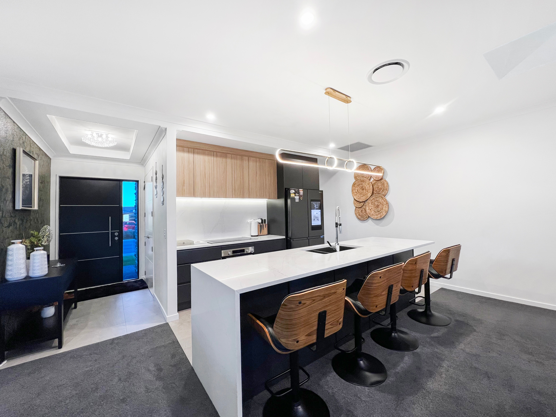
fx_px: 209
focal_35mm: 13
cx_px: 278
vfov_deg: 89.9
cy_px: 208
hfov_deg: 106.2
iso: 160
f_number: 1.8
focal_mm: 1.57
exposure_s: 1/100
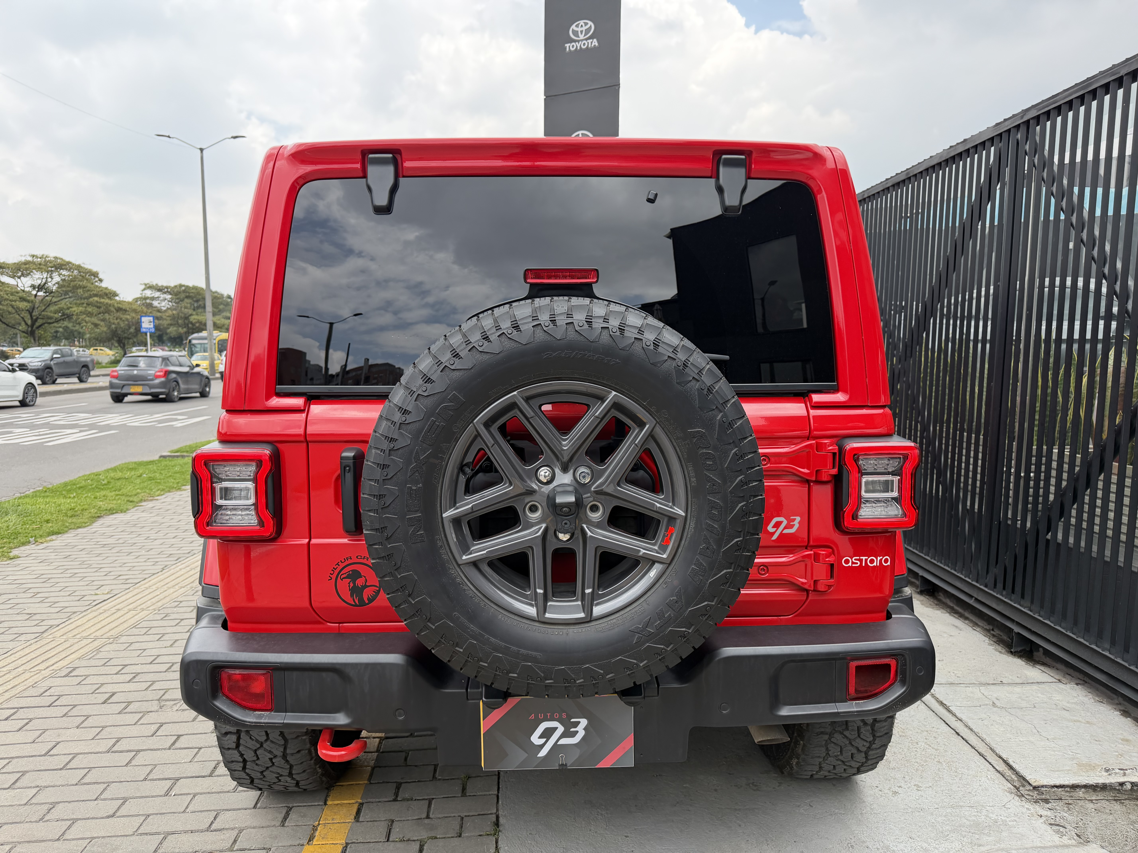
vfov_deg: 56.8
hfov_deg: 71.6
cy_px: 426
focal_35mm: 24
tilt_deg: -5.3
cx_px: 569
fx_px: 789
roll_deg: +0.6
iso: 100
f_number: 1.78
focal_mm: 6.76
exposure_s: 1/1522
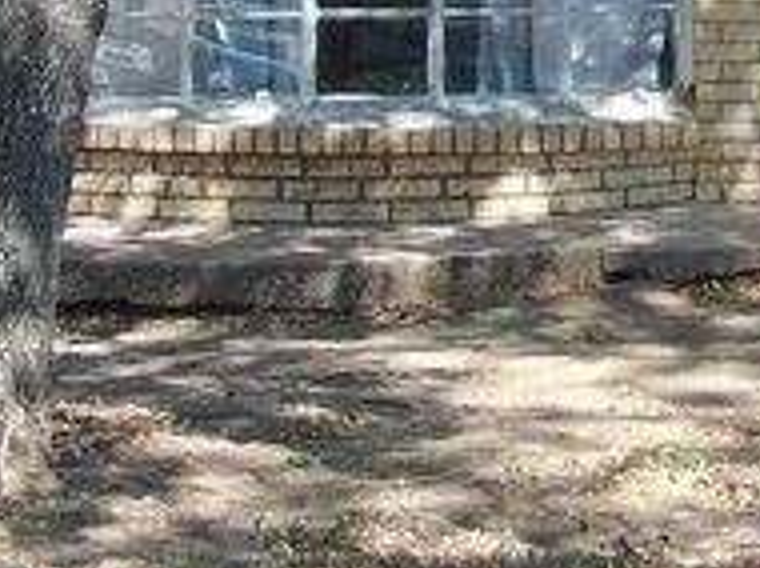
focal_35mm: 135
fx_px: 2960
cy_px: -596
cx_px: 820
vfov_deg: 10.1
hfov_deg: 14.3
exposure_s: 1/320
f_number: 3
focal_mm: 4.5
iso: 80
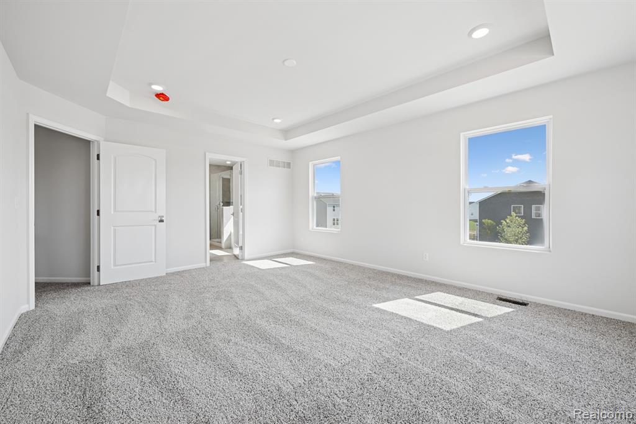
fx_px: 247
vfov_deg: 81.2
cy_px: 212
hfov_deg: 104.2
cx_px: 318
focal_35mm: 14
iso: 100
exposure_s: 1/13
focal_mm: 14
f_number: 9
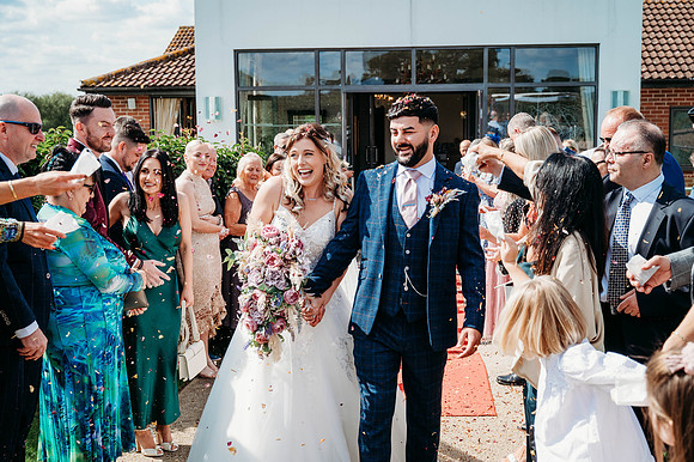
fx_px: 906
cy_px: 231
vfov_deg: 28.6
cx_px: 347
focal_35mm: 47
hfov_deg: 41.9
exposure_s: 1/800
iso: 220
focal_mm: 47
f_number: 5
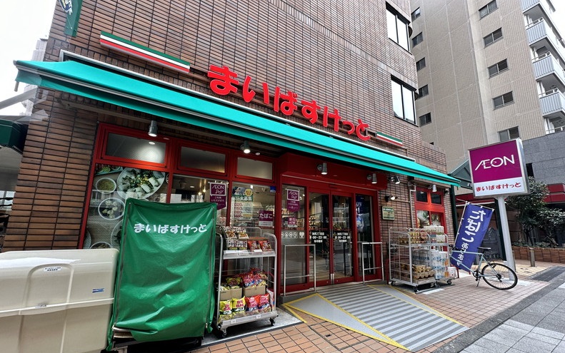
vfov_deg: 74.7
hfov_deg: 101.4
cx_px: 280
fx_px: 231
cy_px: 193
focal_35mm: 15
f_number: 2.2
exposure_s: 1/100
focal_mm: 2.22
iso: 80
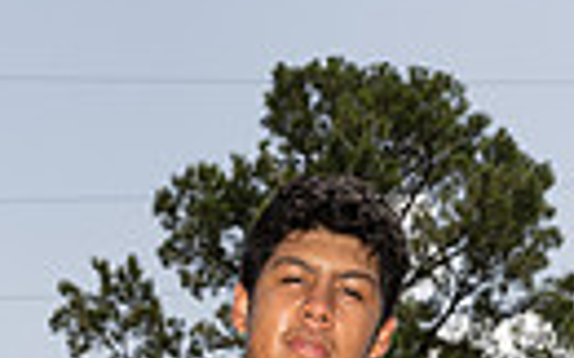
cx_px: 106
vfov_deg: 8.5
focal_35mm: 138
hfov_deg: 15.1
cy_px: 933
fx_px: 2157
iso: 100
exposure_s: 1/250
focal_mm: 39
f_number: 11
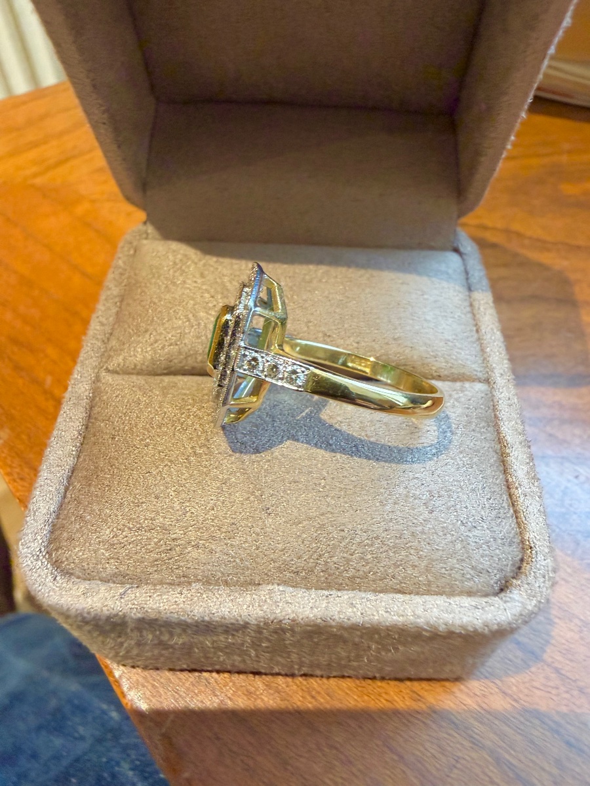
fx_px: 545
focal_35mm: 24
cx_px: 295
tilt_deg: -51.9
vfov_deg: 71.6
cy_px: 393
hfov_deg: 56.8
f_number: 2.2
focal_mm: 2.22
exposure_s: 1/50
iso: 400
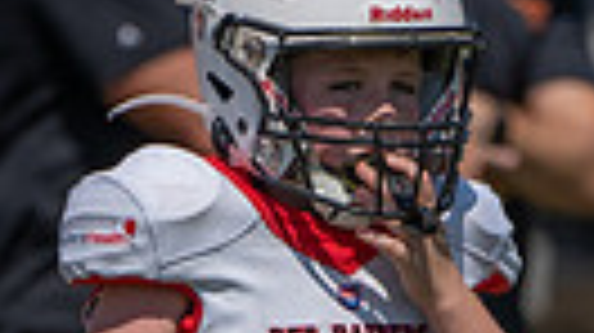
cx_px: 234
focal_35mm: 2068
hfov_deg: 1.0
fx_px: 32546
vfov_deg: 0.6
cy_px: 566
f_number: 5.6
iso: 125
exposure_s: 1/1250
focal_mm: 400
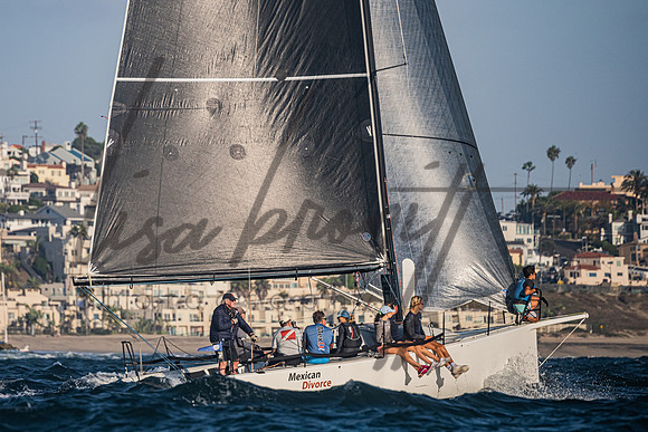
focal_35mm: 520
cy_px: 158
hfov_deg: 4.0
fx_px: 9368
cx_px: 248
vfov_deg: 2.6
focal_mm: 400
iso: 400
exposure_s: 1/3200
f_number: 6.3
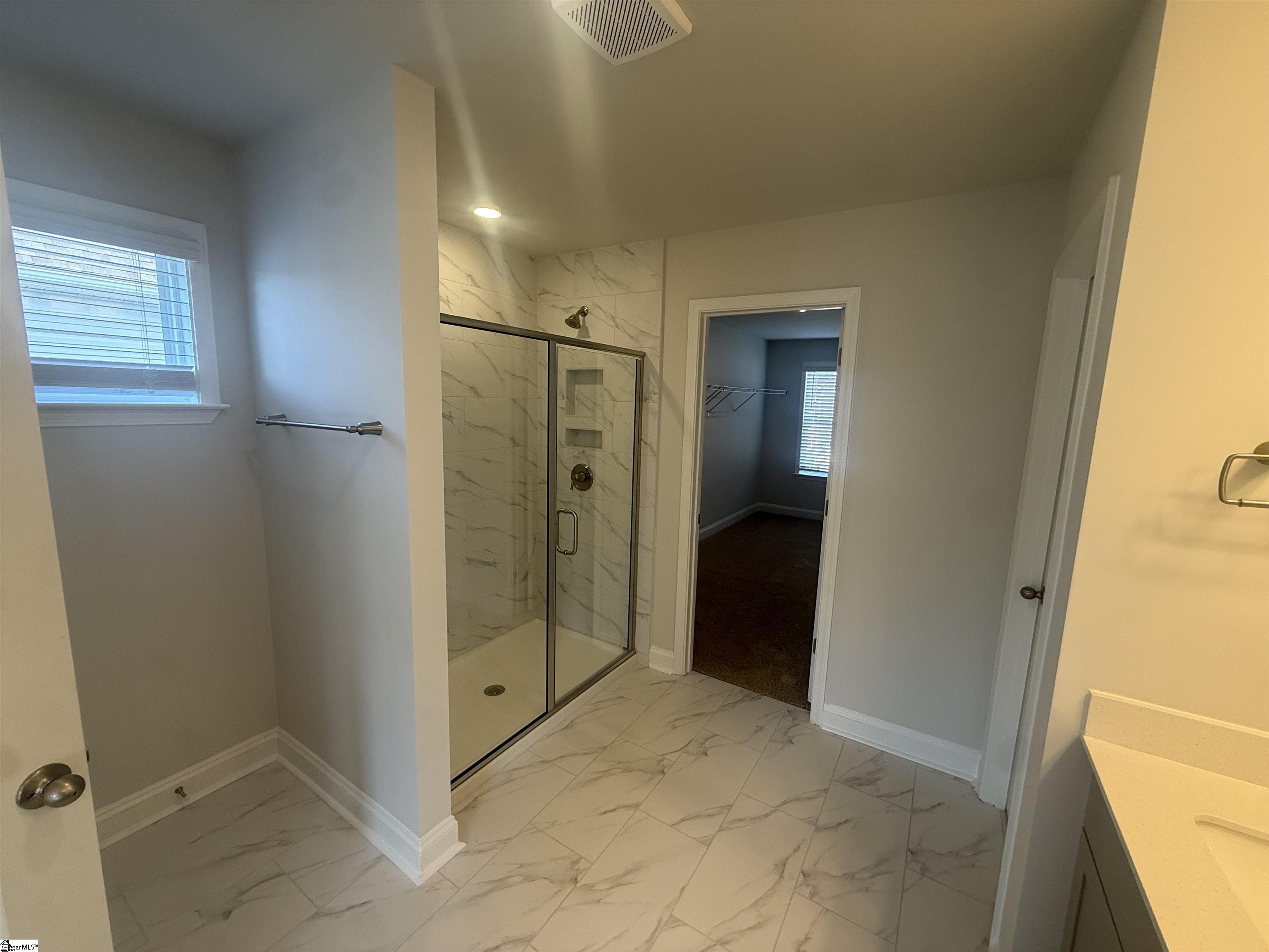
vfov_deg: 85.7
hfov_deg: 102.1
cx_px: 634
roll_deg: -1.8
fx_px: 513
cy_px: 476
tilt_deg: -7.1
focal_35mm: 14
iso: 125
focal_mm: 2.22
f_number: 2.2
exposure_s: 1/120
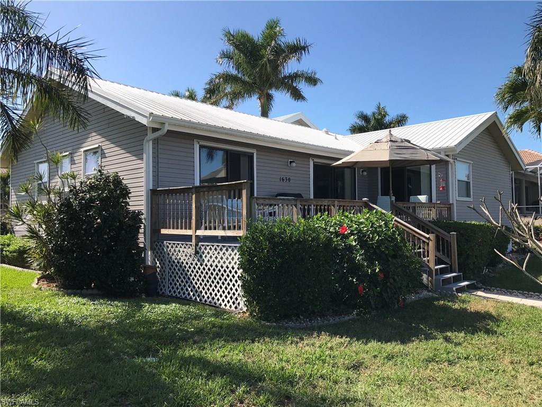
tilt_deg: +1.7
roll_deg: +0.6
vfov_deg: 49.7
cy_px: 204
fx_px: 438
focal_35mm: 28
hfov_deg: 63.4
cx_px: 271
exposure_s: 1/1880
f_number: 1.8
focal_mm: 3.99
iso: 20
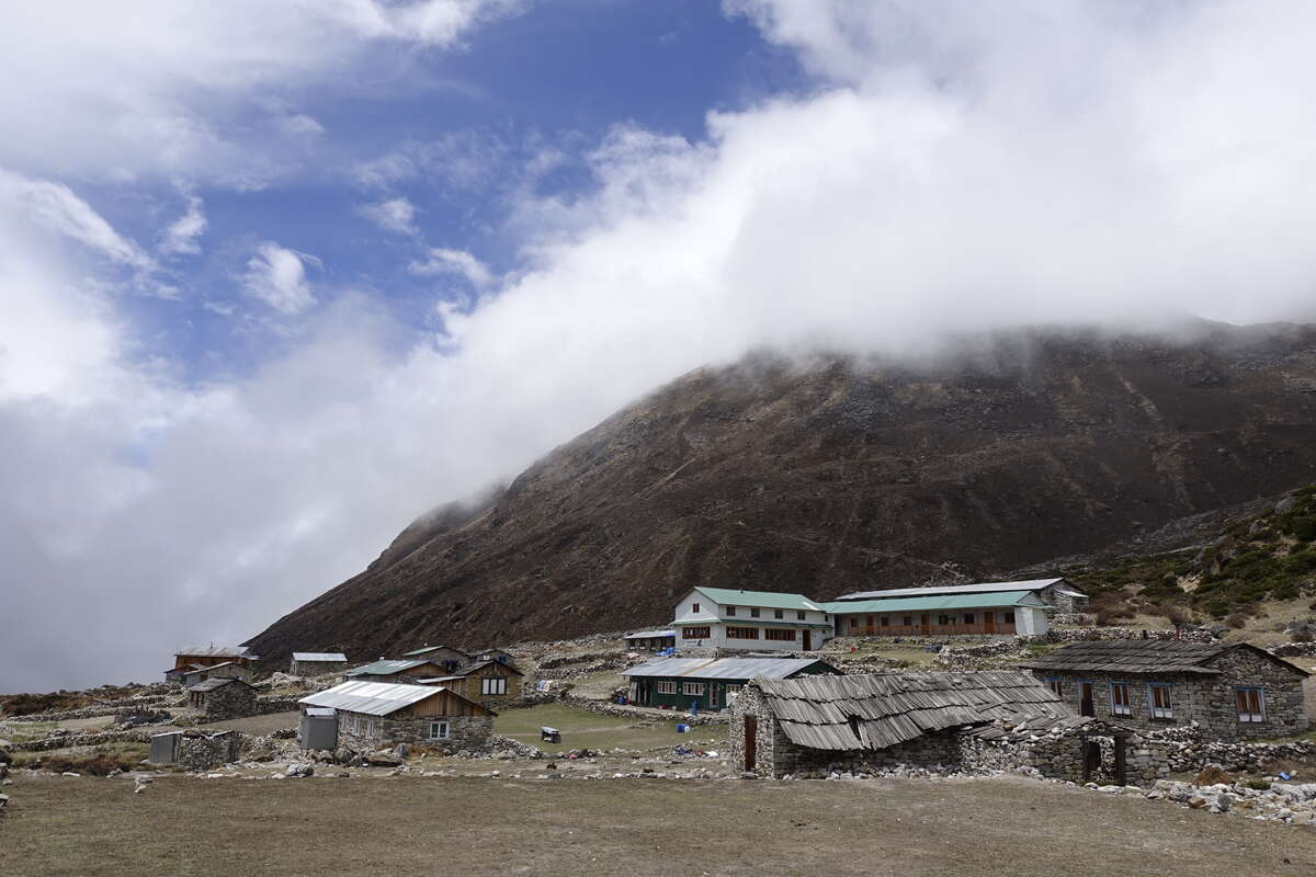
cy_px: 438
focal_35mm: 24
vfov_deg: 53.1
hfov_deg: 73.7
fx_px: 877
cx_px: 658
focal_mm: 8.8
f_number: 5.6
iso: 125
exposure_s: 1/125
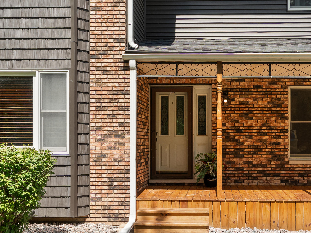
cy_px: 126
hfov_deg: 39.2
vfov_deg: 30.3
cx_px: 209
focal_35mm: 48
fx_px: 431
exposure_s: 1/250
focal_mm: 24
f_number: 5
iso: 400
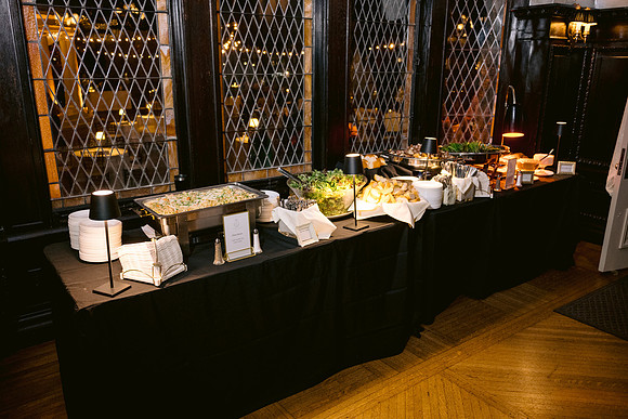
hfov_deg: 65.5
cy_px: 210
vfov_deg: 46.4
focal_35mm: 28
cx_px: 314
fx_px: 489
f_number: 3.5
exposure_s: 1/80
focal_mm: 28
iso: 1600
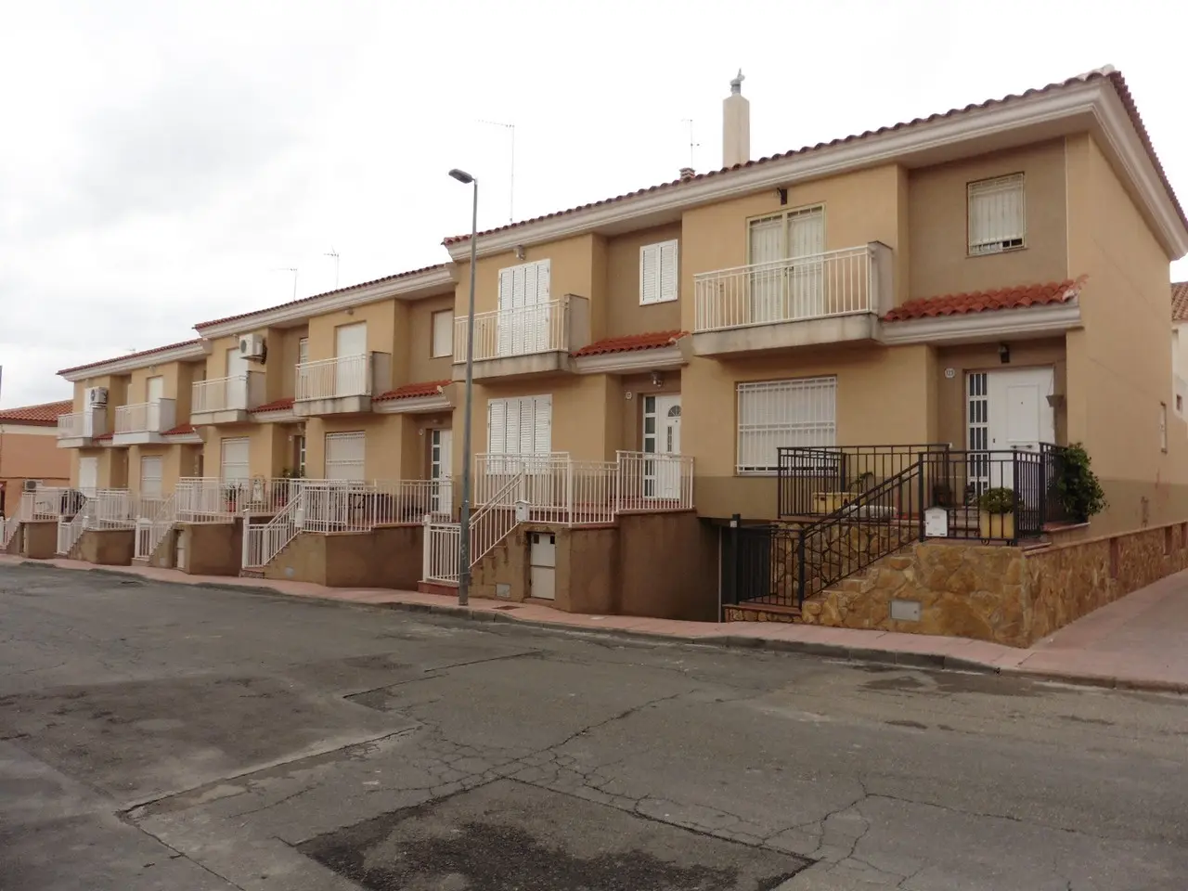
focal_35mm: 24
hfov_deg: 71.6
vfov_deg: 56.8
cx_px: 594
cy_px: 446
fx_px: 824
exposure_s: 1/250
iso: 100
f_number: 4
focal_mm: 4.3
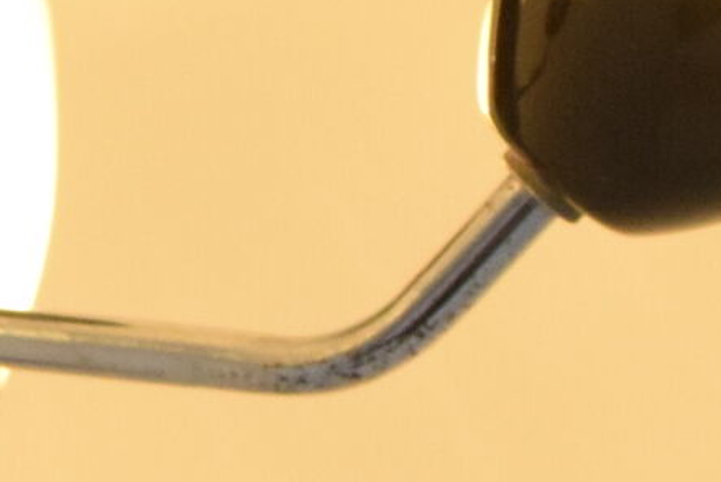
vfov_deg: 5.1
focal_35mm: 266
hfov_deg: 7.7
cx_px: -148
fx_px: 5329
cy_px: -268
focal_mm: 26
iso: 1600
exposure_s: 1/160
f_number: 6.3
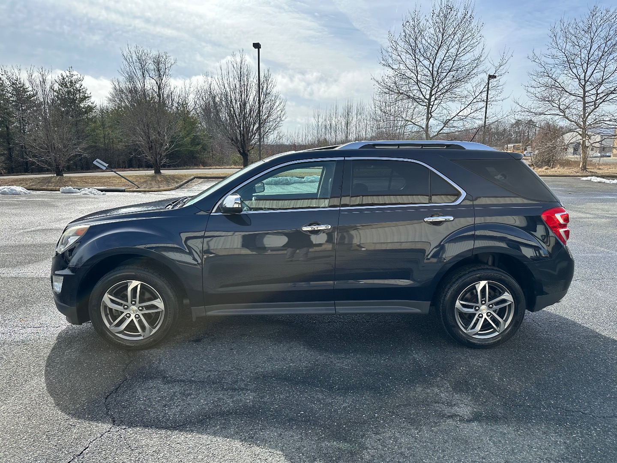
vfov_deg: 56.8
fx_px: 428
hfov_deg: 71.6
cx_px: 308
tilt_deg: -10.3
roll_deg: -0.6
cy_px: 232
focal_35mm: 24
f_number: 1.78
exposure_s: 1/3597
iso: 80
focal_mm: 6.86
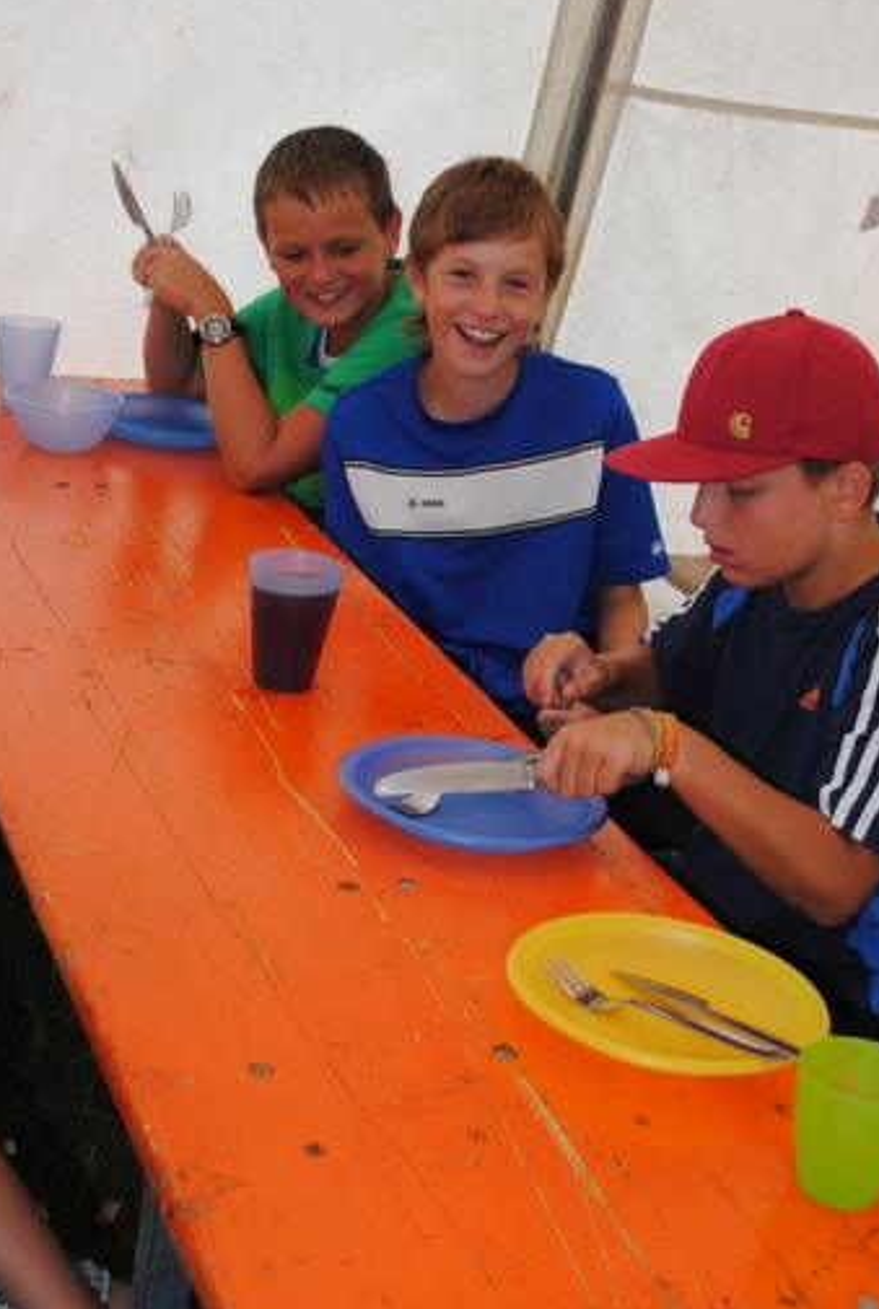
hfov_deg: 23.8
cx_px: 599
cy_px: 524
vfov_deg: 34.9
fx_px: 2078
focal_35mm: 57
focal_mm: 24
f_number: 4
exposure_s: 1/125
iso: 200
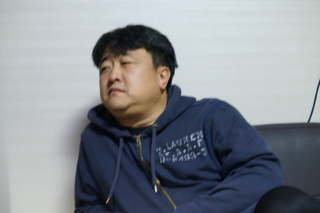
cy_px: 106
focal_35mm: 52
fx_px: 466
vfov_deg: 25.7
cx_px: 160
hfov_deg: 37.9
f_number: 2.8
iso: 3200
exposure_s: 1/60
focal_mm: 35
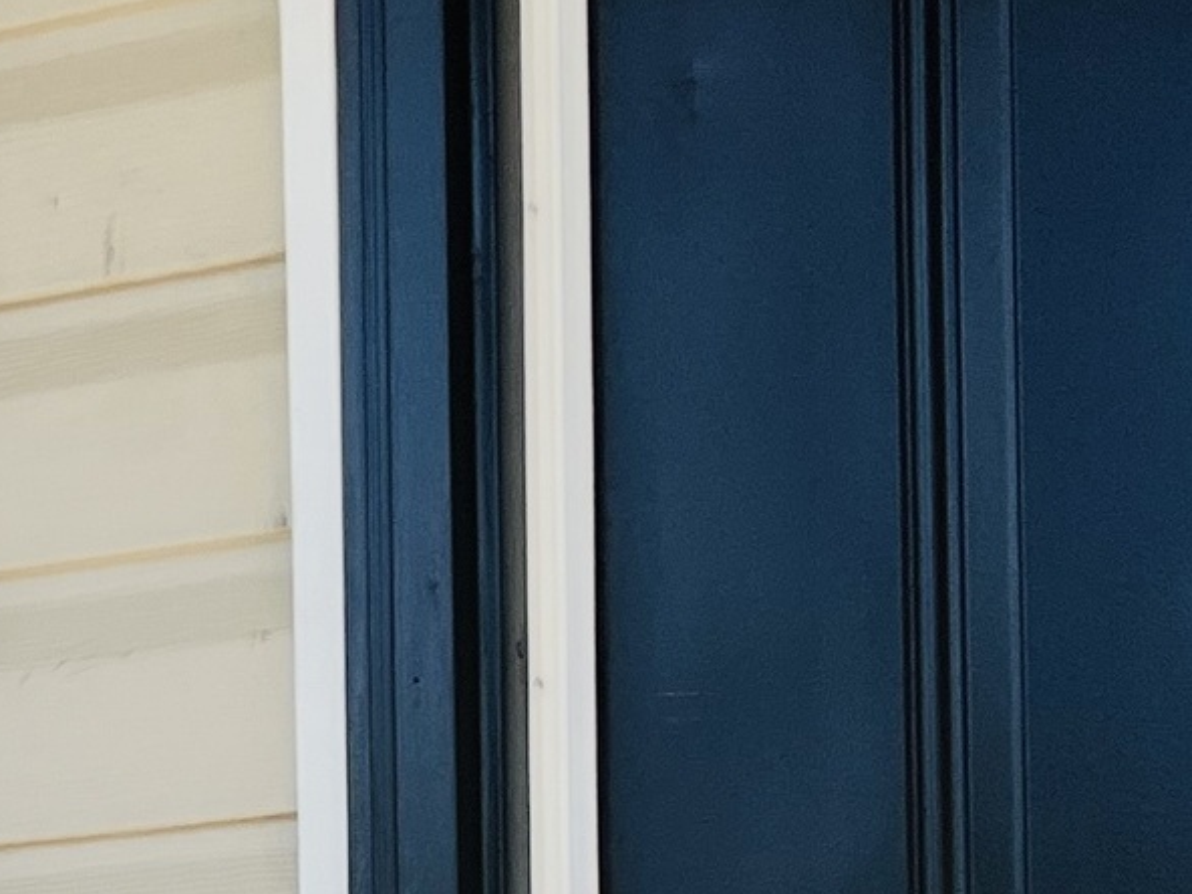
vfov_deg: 10.6
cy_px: 1285
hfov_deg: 13.8
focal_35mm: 135
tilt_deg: -0.4
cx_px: -578
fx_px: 4649
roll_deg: +2.1
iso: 50
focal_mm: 5.1
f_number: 1.6
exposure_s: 1/913
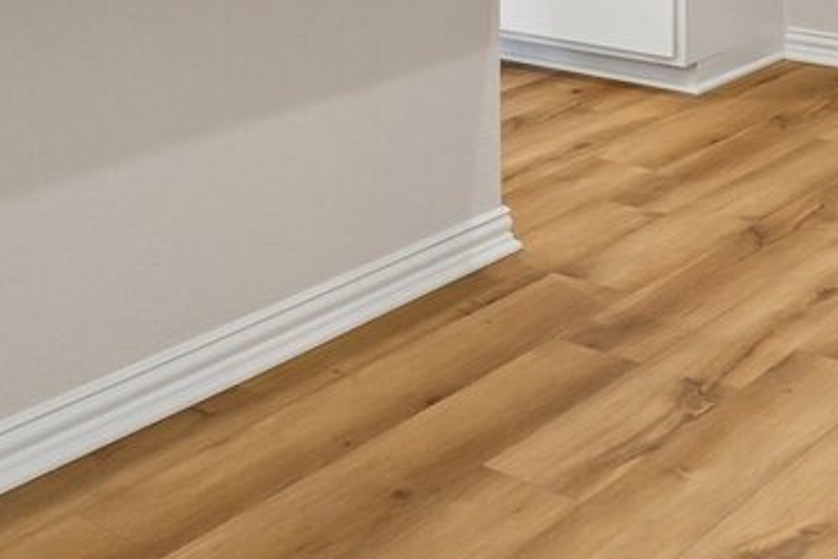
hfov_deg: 28.8
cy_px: -319
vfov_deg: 17.2
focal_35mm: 70
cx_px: 394
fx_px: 1630
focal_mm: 16
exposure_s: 1/15
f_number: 8
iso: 400
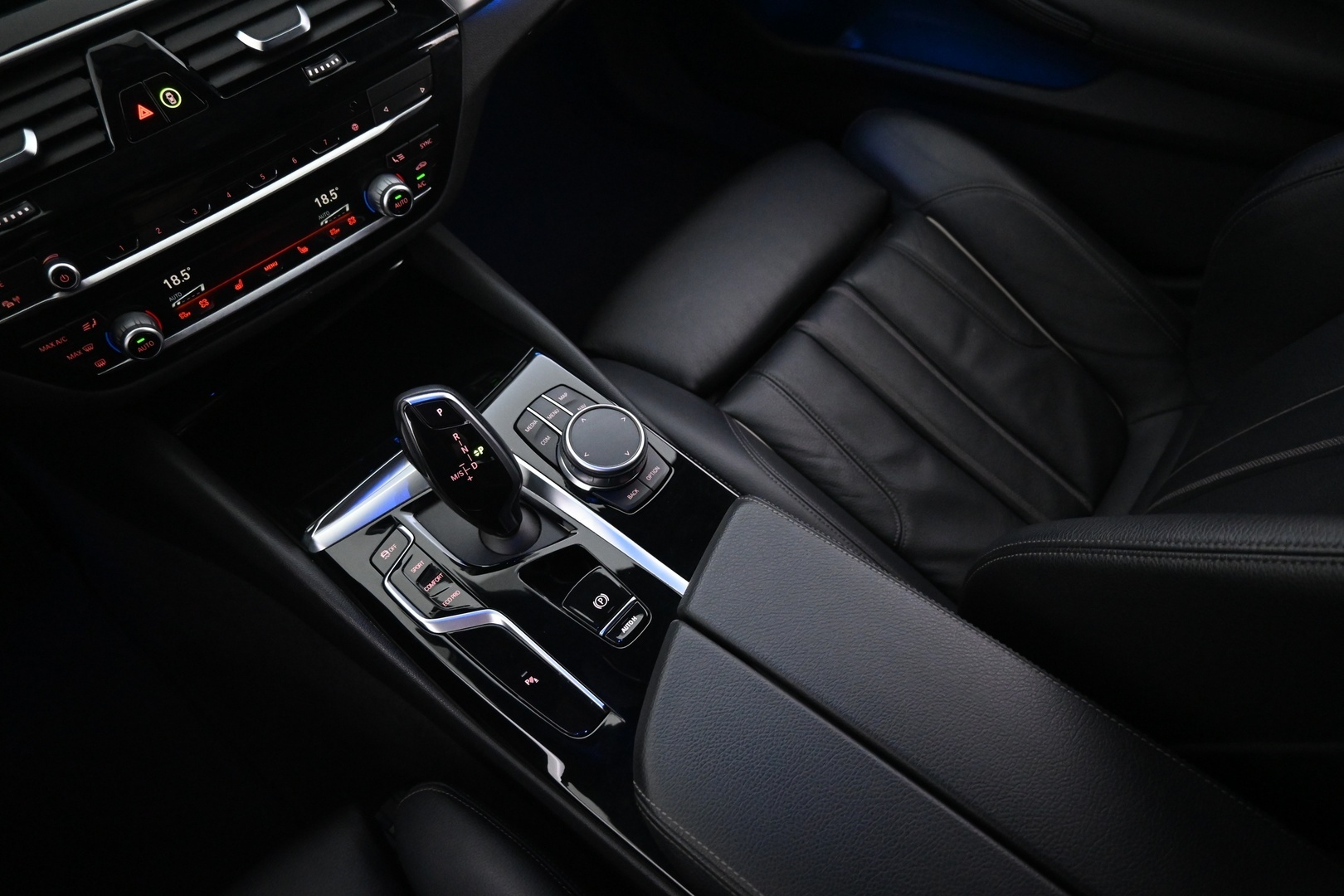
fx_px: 896
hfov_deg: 73.7
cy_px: 448
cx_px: 672
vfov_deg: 53.1
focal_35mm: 24
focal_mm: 16
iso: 4000
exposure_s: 1/25
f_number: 3.5
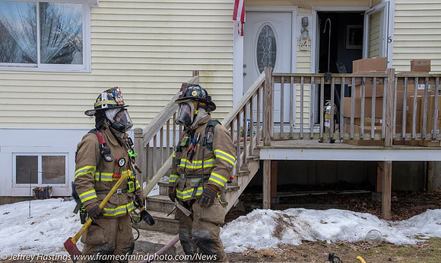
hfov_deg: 40.7
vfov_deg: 24.9
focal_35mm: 50
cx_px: 203
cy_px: 147
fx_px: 594
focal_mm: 30
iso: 1000
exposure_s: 1/400
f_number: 9
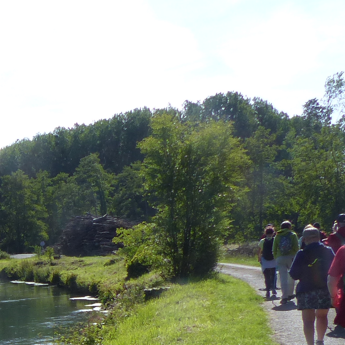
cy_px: 380
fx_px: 880
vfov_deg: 21.1
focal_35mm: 78
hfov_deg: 19.4
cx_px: -167
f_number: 4
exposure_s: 1/800
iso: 100
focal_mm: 4.5
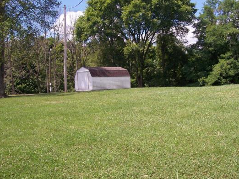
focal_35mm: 40
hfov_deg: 46.7
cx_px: 130
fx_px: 276
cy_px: 89
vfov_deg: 36.0
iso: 80
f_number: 4.8
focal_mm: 6
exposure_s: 1/454
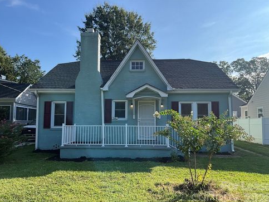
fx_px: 233
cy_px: 103
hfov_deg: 59.9
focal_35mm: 30
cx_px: 134
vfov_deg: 46.8
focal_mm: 3
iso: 25
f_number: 1.8
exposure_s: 1/1221
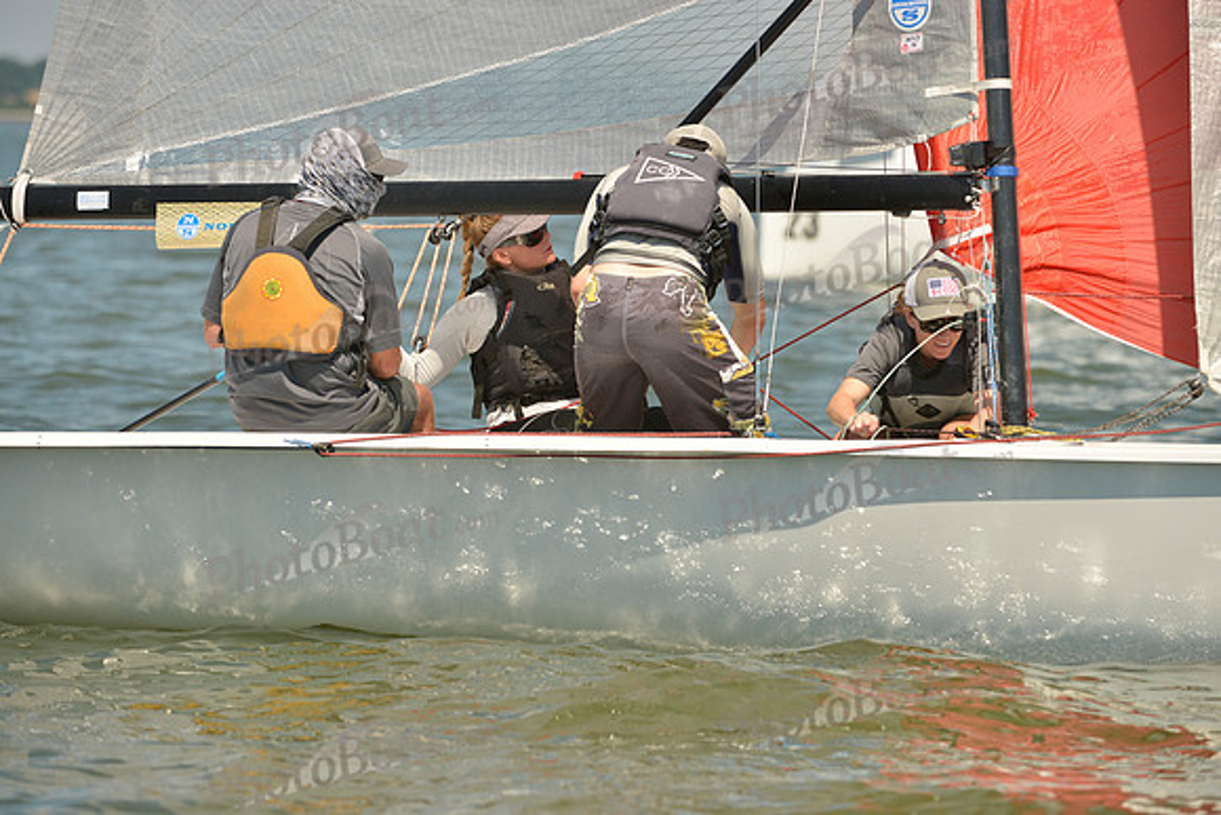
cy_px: 408
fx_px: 8820
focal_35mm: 260
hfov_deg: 7.9
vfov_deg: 5.3
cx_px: 610
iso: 200
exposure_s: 1/1000
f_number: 6.3
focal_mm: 260
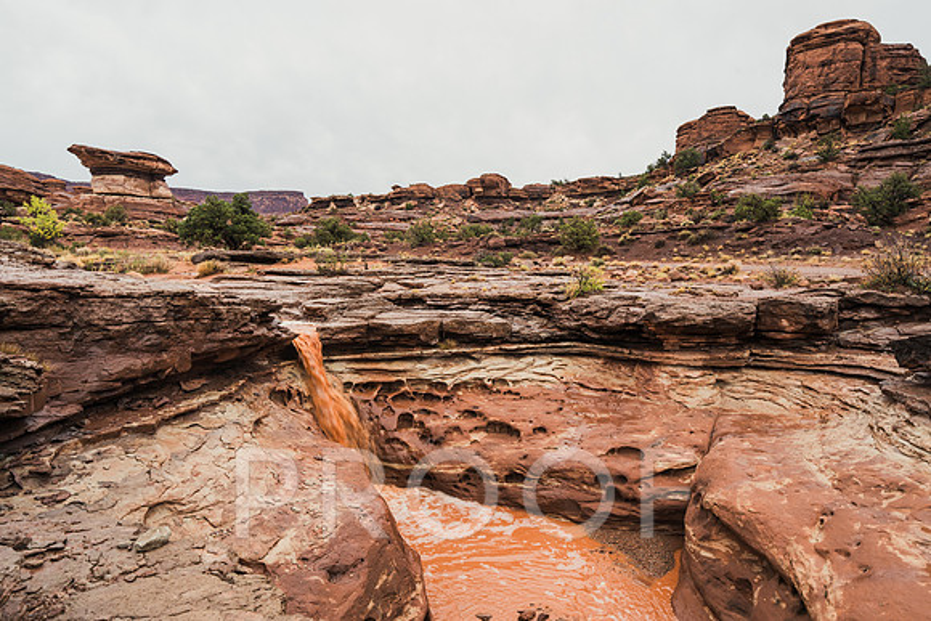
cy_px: 323
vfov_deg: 59.3
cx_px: 484
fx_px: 545
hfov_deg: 81.0
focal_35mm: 21
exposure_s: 1/30
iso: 400
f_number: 16
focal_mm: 20
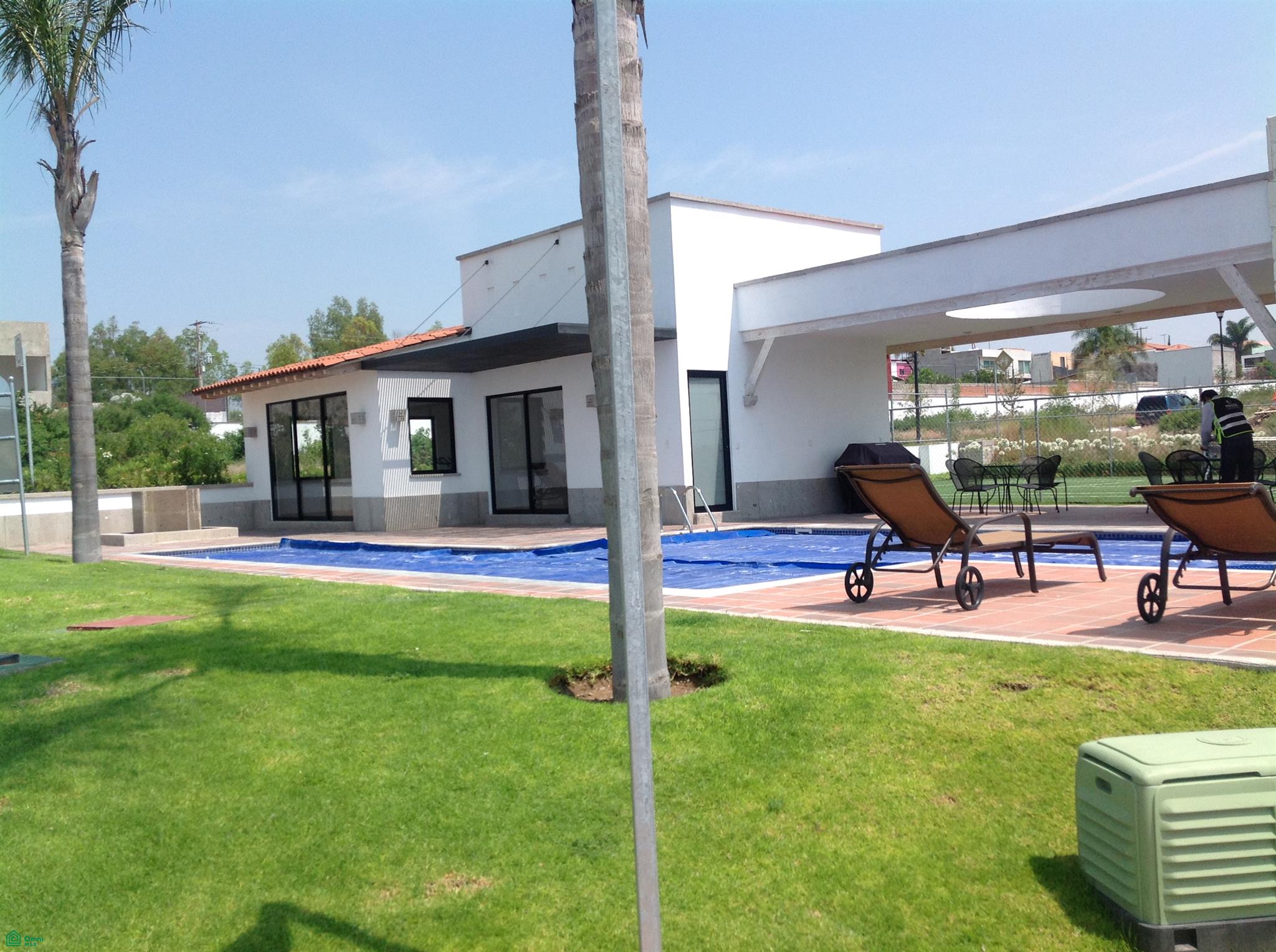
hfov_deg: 52.7
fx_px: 1288
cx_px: 638
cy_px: 476
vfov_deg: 40.6
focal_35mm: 35
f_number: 2.4
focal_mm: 4.28
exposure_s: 1/1890
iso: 50
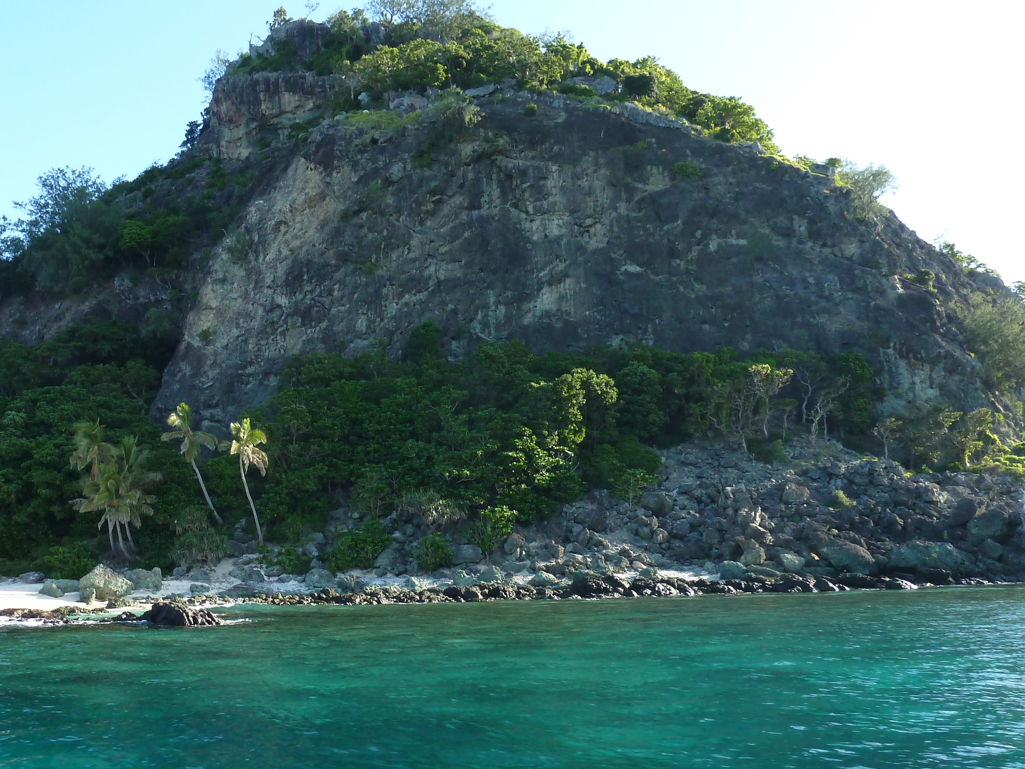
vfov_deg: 40.6
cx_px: 323
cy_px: 441
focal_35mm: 35
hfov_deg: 51.4
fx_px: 1036
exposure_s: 1/250
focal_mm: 4.1
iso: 160
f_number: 4
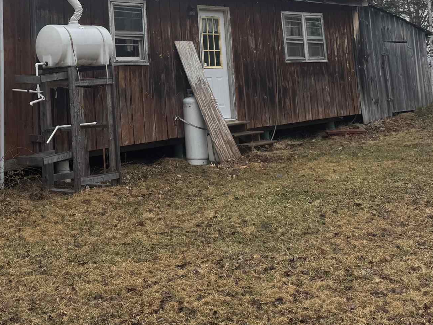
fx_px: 713
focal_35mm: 57
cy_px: -20
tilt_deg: +7.0
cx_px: 84
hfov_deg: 32.8
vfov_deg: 24.2
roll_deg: +2.7
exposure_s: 1/2041
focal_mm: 6.76
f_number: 1.78
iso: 80
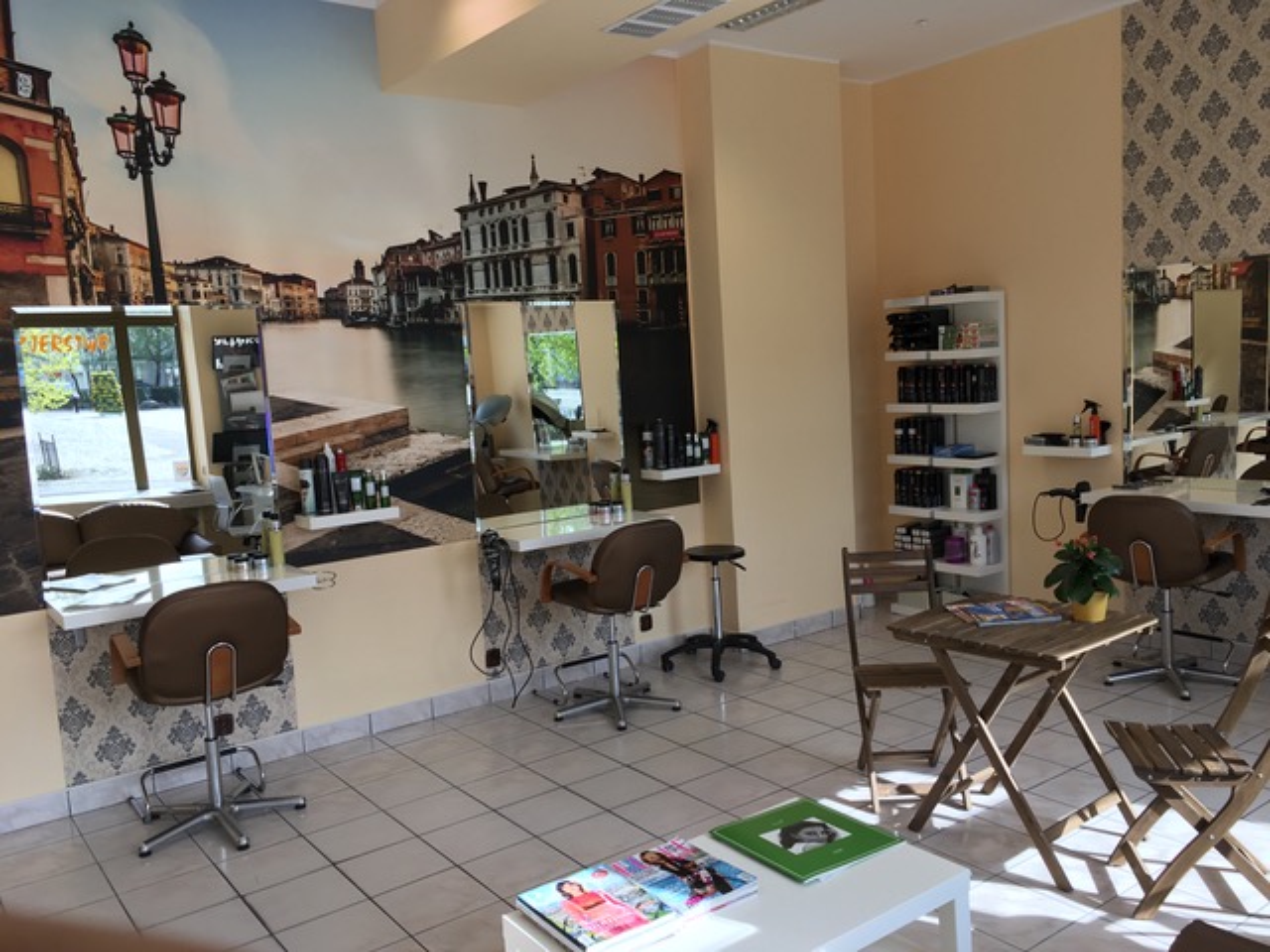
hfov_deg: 61.7
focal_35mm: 29
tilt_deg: -5.0
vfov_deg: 48.2
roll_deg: +2.7
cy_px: 476
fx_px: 1064
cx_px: 635
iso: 25
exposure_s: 1/123
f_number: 2.2
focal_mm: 4.15
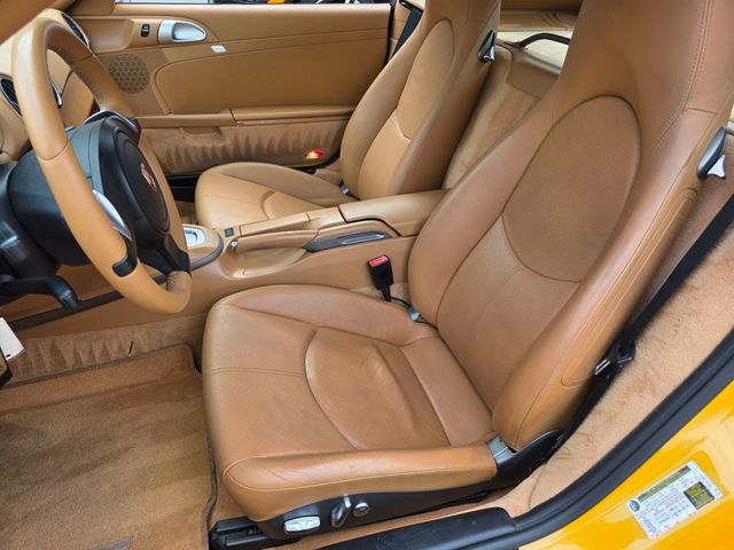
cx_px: 367
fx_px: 488
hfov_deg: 73.9
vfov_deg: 58.9
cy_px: 275
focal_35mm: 23
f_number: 1.7
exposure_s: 1/180
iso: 32
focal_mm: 6.3
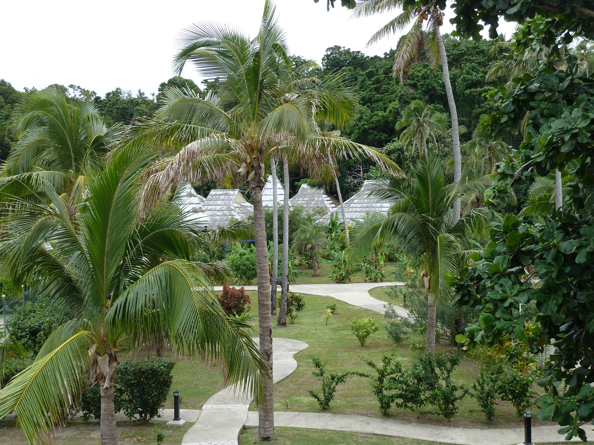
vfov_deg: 34.3
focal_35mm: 42
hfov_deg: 44.8
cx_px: 297
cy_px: 222
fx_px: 721
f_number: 4
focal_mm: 6.9
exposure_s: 1/200
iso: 80
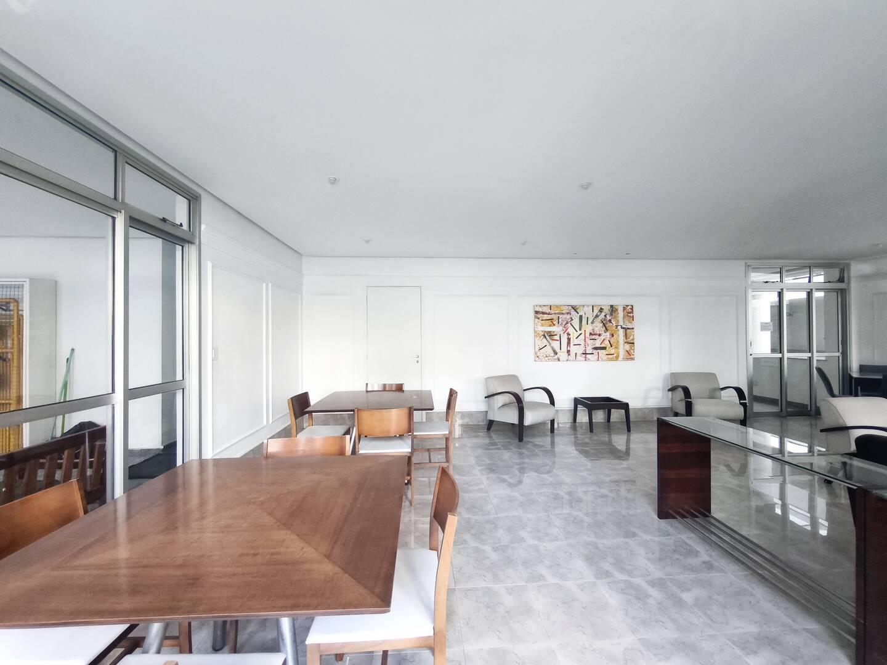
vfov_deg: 81.7
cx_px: 444
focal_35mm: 15
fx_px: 384
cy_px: 332
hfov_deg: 98.2
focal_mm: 1.91
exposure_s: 1/30
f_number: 2.2
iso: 500
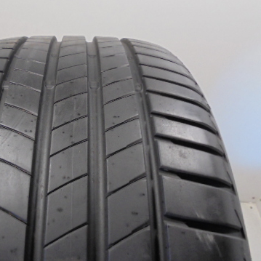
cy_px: 125
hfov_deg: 39.6
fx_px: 350
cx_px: 60
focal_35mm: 41
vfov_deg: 40.9
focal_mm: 4.6
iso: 250
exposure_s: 1/30
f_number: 3.5
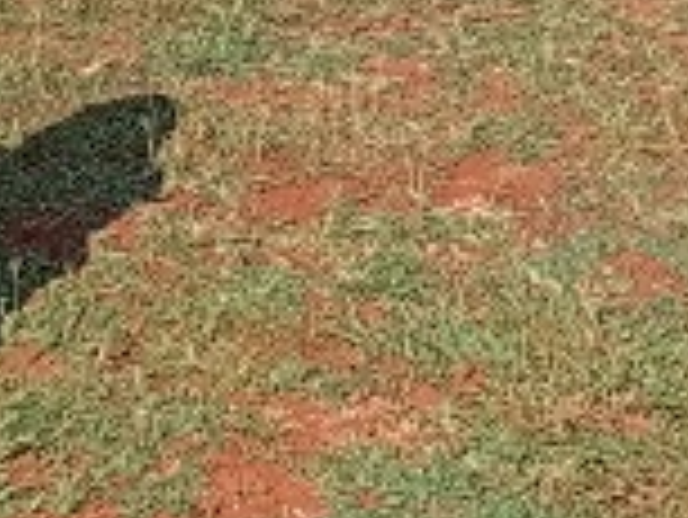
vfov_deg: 10.8
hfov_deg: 14.5
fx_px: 2705
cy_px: -54
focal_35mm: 136
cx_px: 360
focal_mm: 3.96
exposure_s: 1/541
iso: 50
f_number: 1.8
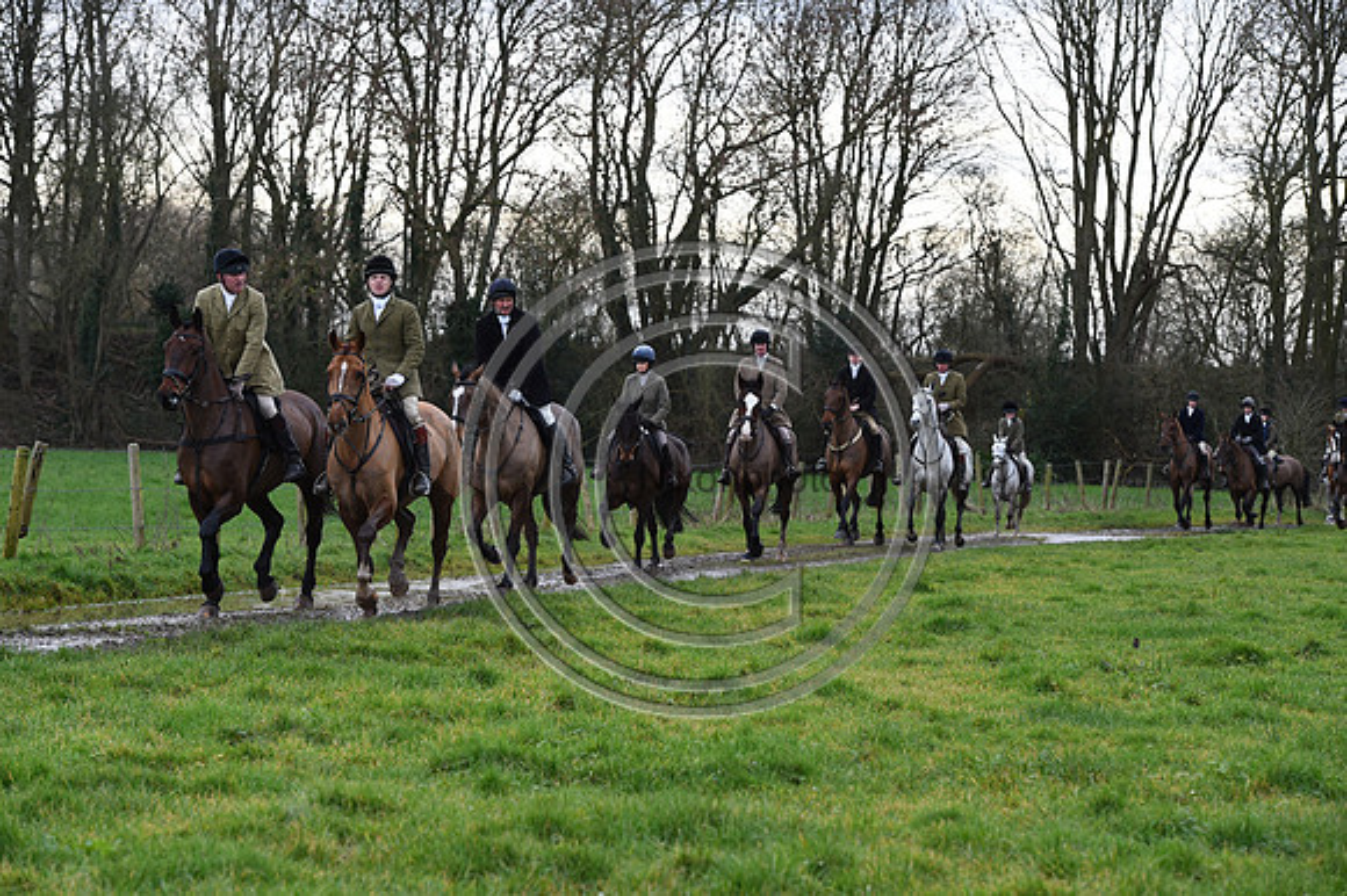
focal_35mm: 105
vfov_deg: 13.0
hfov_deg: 19.5
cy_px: 448
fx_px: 3926
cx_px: 674
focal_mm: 105
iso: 1250
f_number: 5.6
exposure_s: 1/1250
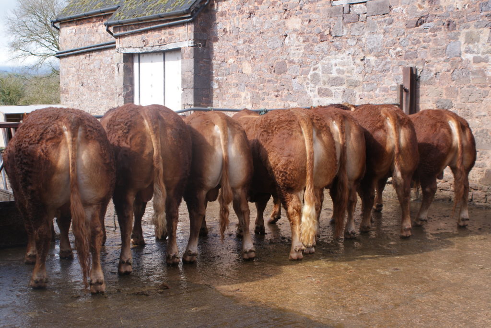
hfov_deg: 37.8
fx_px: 717
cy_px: 164
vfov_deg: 25.8
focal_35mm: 52
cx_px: 246
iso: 100
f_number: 8
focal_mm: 35
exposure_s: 1/125
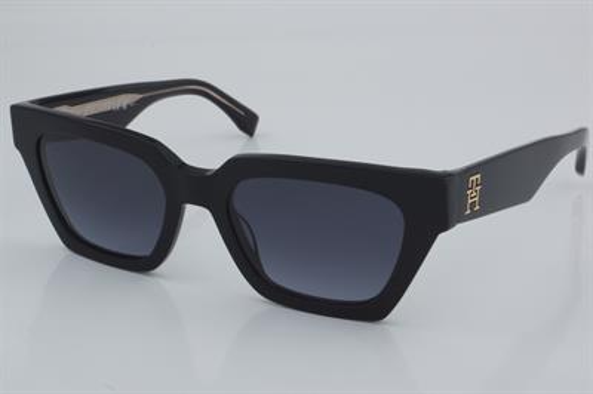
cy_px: 197
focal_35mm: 75
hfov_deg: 27.0
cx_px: 296
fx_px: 1234
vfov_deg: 18.2
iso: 100
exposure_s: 1/4
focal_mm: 50
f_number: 32
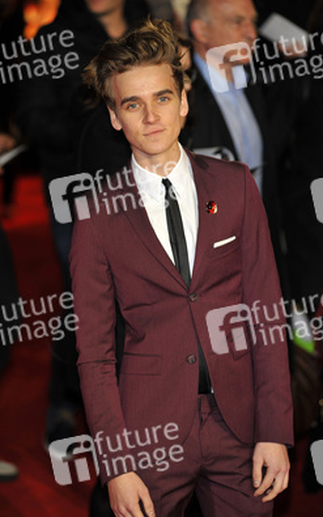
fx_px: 2253
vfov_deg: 13.1
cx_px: 155
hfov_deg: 8.2
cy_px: 258
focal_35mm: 160
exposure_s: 1/250
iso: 1000
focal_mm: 155
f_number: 4
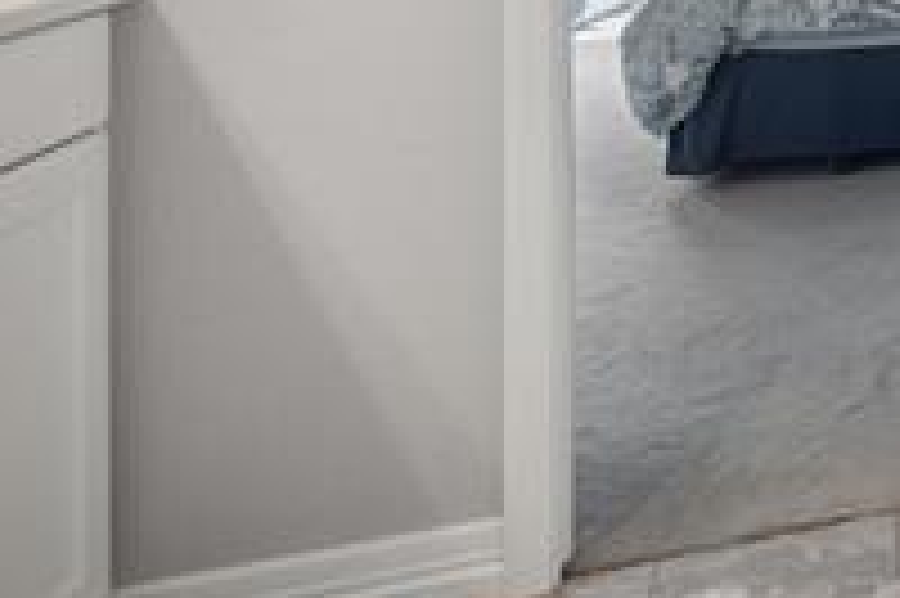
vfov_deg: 24.2
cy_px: -202
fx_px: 1199
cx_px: 1332
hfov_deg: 28.2
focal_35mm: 48
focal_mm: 15
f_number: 4
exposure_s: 1/60
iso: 400
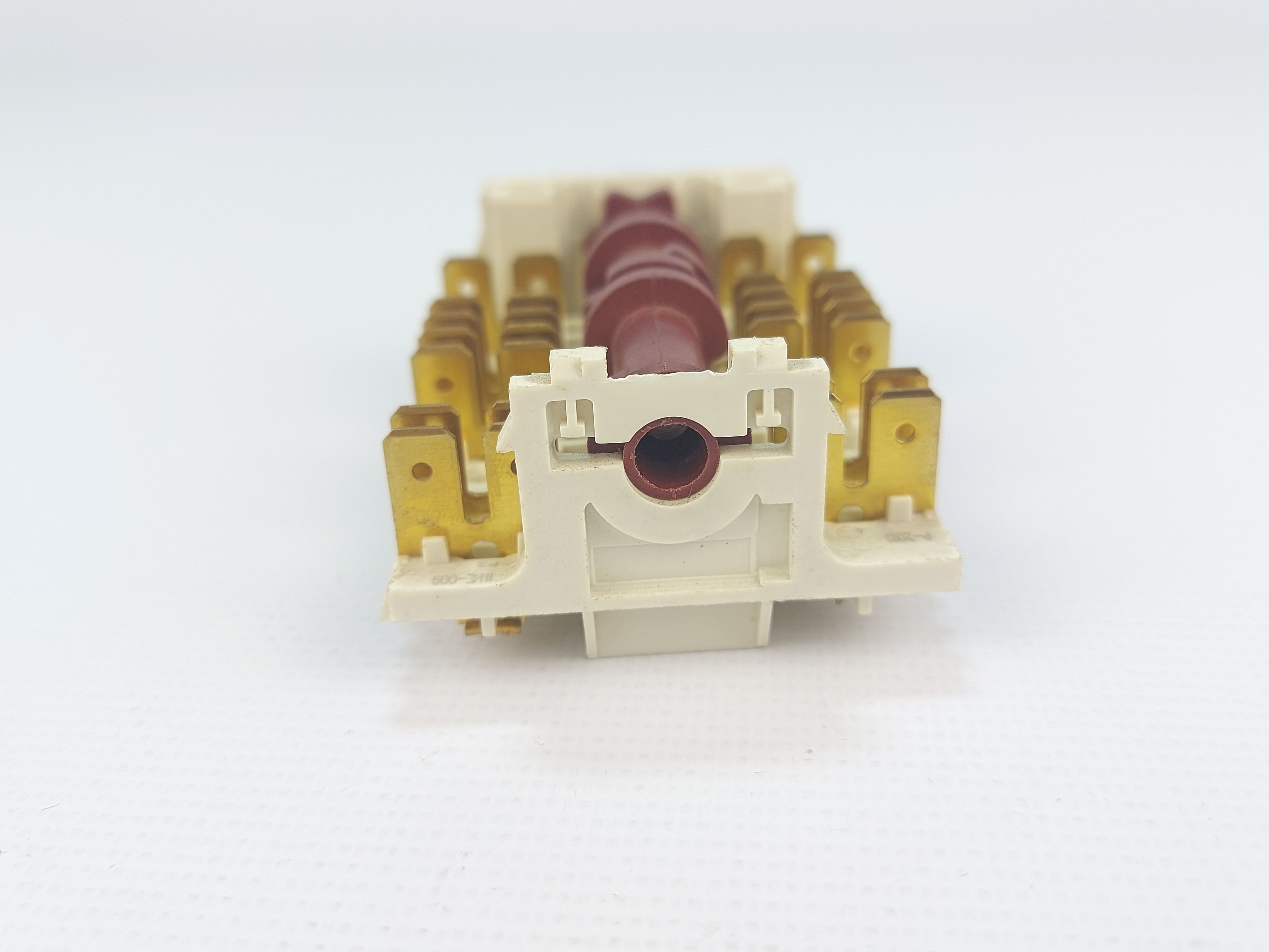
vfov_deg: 56.8
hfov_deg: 71.6
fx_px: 880
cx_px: 634
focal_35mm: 24
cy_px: 476
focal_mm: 5.23
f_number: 1.8
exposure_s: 1/252
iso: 32
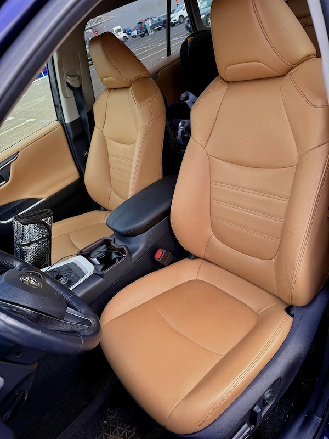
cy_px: 220
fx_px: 304
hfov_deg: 56.8
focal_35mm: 24
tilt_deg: -31.9
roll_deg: +21.8
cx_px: 164
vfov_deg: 71.6
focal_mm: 6.76
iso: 64
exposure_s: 1/168
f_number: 1.78
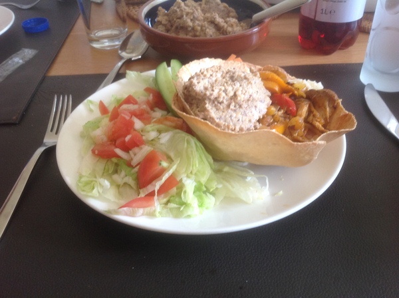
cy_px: 149
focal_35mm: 35
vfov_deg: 40.6
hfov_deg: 52.7
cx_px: 200
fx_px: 403
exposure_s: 1/15
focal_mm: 4.28
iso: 100
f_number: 2.4
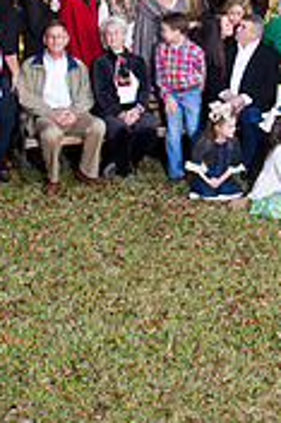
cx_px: 283
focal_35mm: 79
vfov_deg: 24.6
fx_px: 927
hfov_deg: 16.9
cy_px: 10
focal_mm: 24
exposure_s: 1/250
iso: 1000
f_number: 8
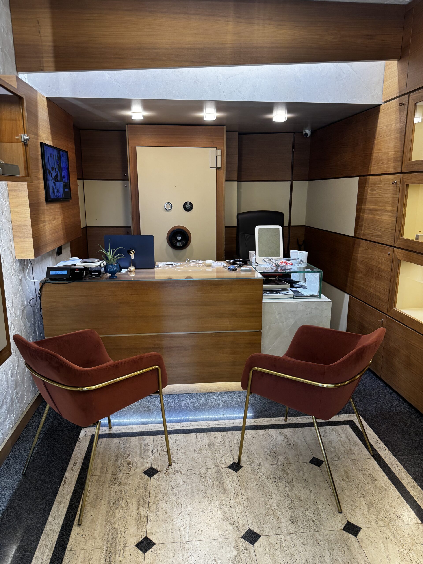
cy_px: 282
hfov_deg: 56.8
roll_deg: +0.2
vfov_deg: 71.6
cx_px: 212
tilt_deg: -11.5
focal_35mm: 24
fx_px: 391
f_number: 1.78
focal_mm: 6.76
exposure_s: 1/100
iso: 160
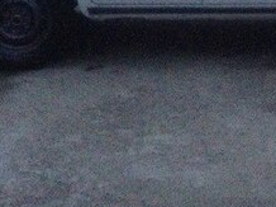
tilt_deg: -1.1
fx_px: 796
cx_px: 214
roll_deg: -1.3
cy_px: -100
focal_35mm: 100
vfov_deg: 13.9
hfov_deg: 19.5
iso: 800
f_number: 2.4
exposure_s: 1/15
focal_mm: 4.12
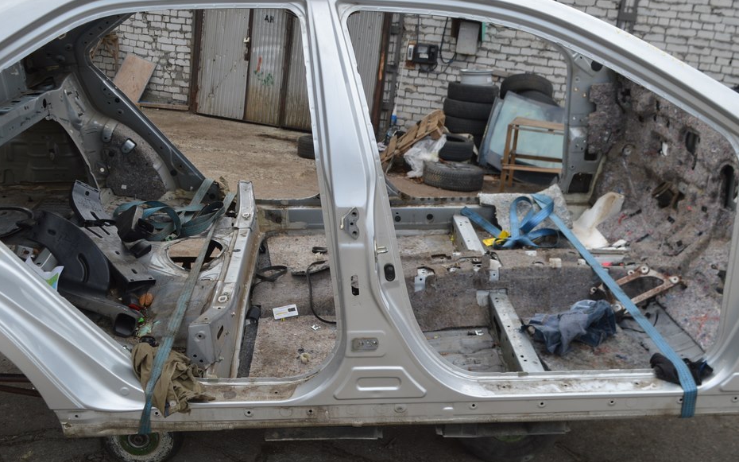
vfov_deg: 34.4
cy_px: 216
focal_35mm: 37
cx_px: 351
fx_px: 745
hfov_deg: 52.7
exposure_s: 1/125
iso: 160
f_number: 5.6
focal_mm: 22
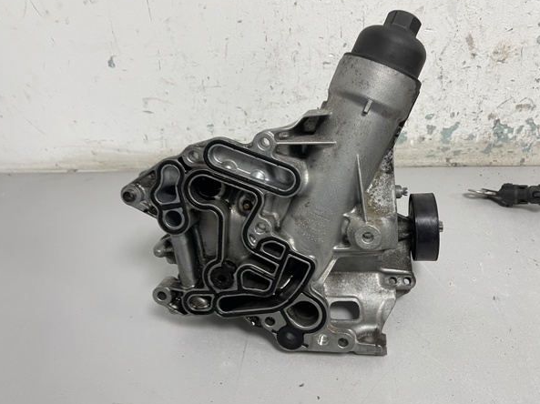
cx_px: 280
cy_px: 191
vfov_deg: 51.3
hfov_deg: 65.3
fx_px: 421
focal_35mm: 27
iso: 64
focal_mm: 5.1
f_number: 1.6
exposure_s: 1/50
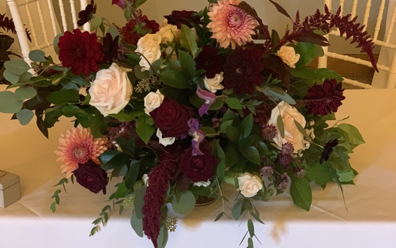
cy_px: 109
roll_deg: -0.7
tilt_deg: -20.6
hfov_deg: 27.8
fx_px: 799
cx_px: 198
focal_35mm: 74
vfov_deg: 17.6
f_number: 2.4
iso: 500
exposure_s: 1/33
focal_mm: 6
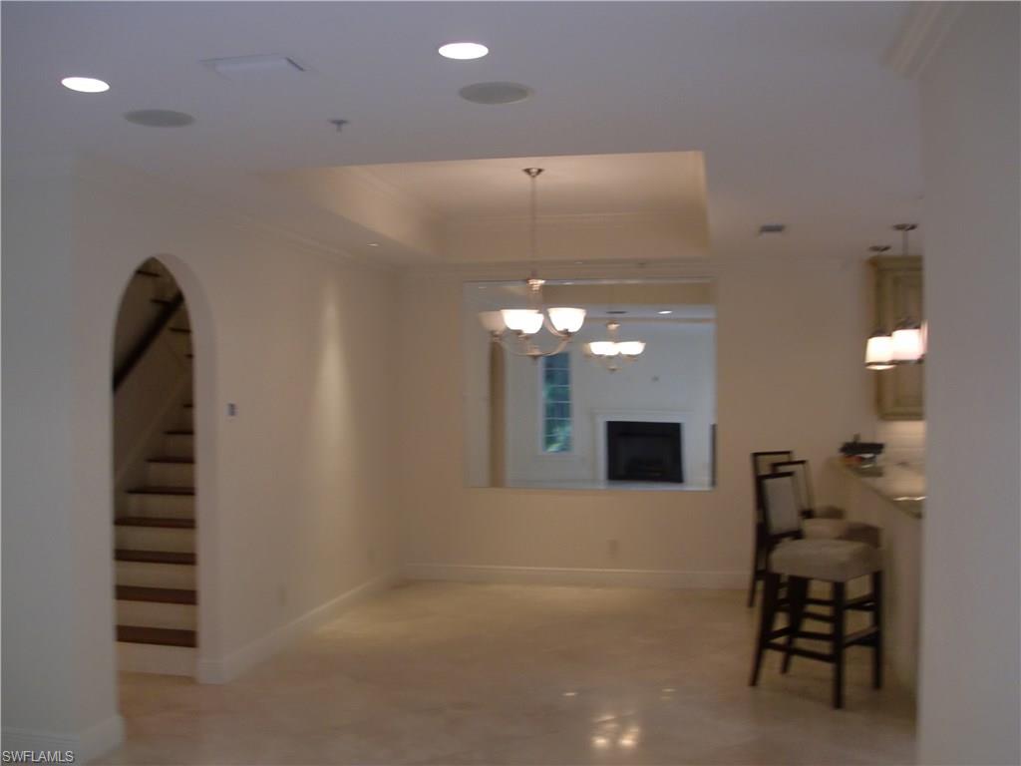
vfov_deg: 39.7
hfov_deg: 51.4
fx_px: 1062
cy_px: 383
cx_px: 510
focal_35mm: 36
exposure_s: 1/60
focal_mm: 6.3
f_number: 2.8
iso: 160
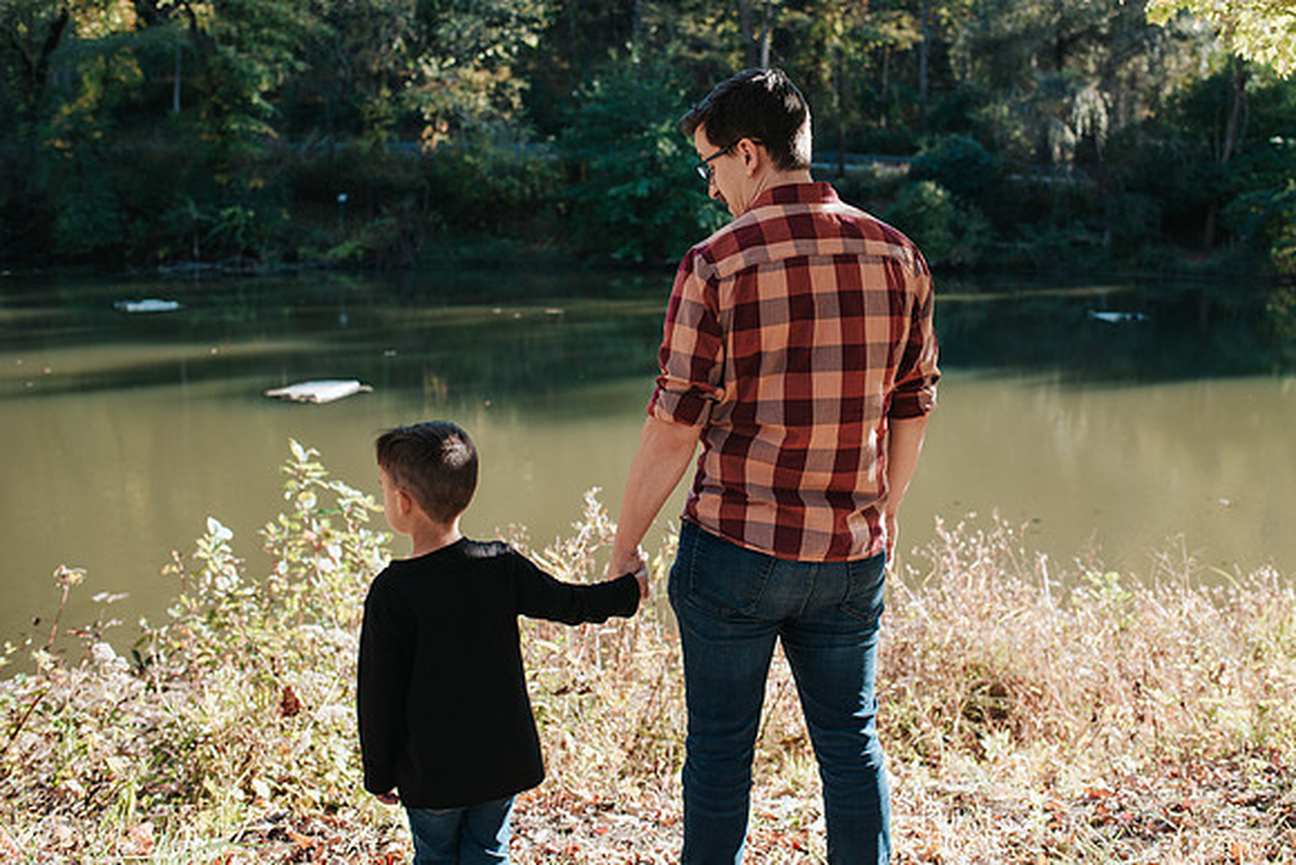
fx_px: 1375
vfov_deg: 34.9
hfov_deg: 50.4
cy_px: 393
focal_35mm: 38
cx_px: 707
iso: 280
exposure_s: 1/640
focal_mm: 35
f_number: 3.5
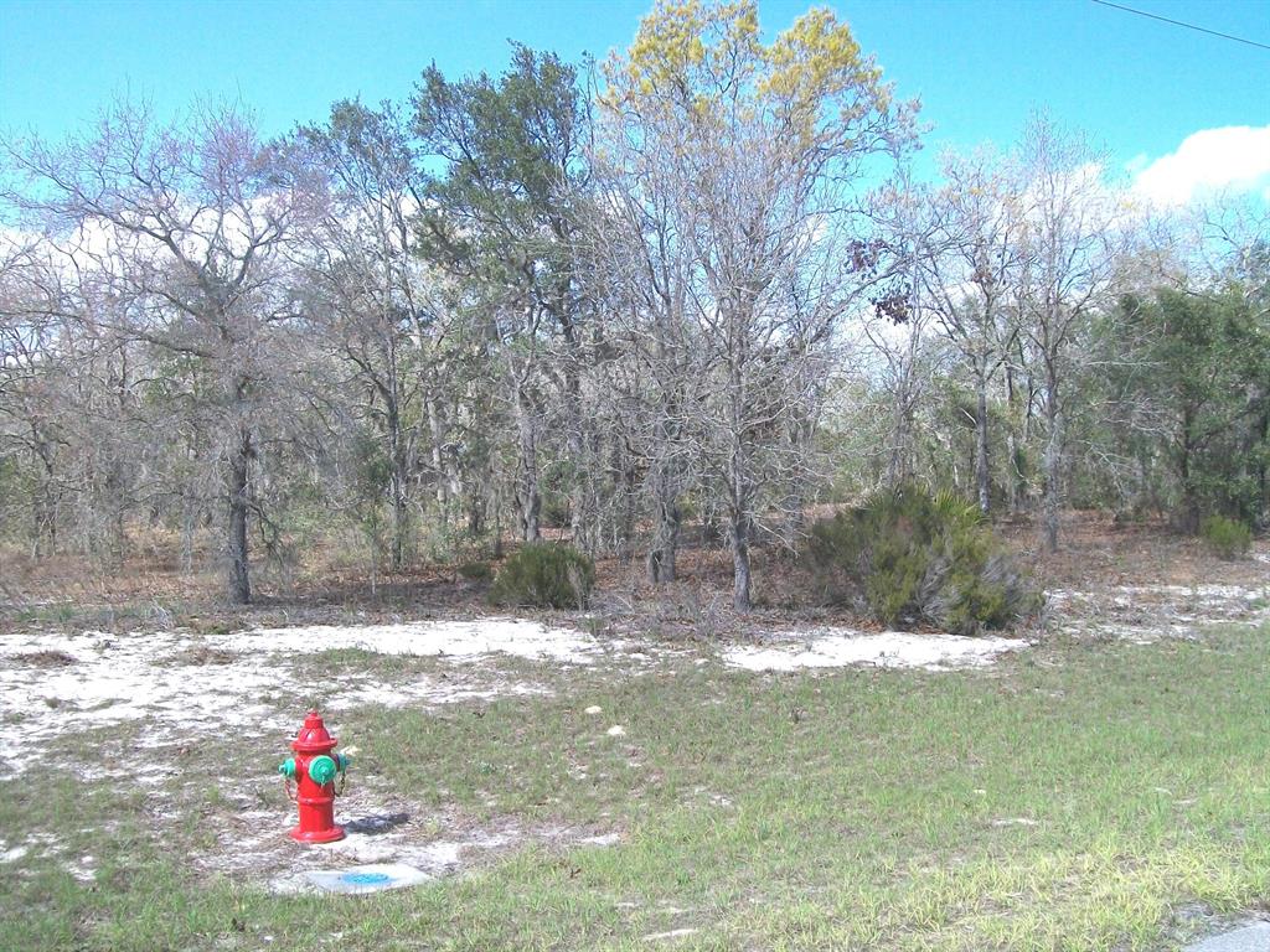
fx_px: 1321
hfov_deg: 51.4
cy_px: 476
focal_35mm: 36
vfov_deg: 39.7
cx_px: 635
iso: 80
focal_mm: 6
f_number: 4.8
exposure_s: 1/400
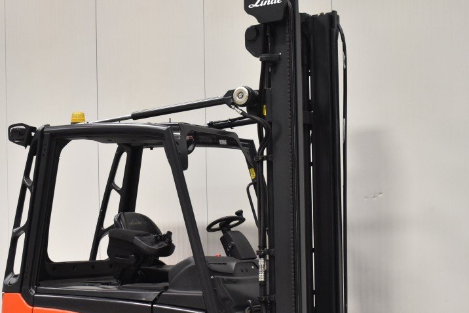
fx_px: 884
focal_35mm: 68
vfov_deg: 19.9
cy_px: 240
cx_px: 214
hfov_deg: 29.7
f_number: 4
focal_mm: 27
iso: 1600
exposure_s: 1/60
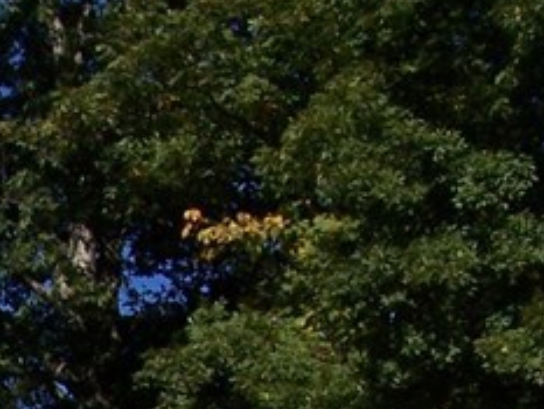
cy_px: 757
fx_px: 2626
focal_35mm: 167
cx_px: -224
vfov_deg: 8.5
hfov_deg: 11.4
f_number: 5.6
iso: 80
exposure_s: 1/750
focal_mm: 6.3
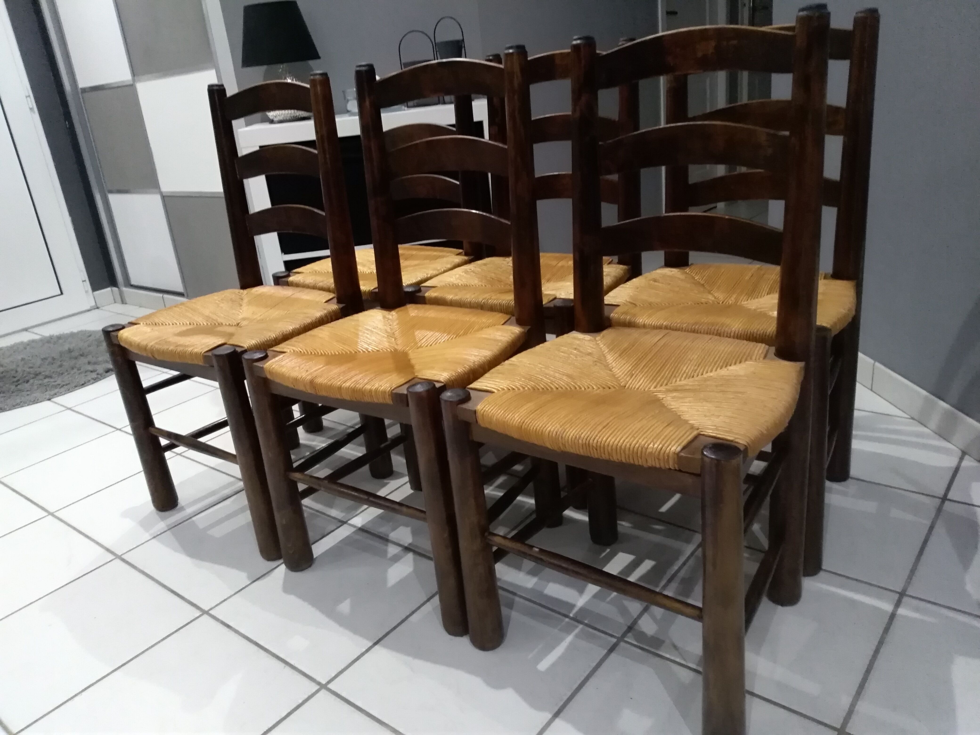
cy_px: 368
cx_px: 490
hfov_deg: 67.3
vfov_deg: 53.1
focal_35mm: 26
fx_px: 736
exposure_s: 1/20
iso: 849
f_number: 2
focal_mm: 3.54
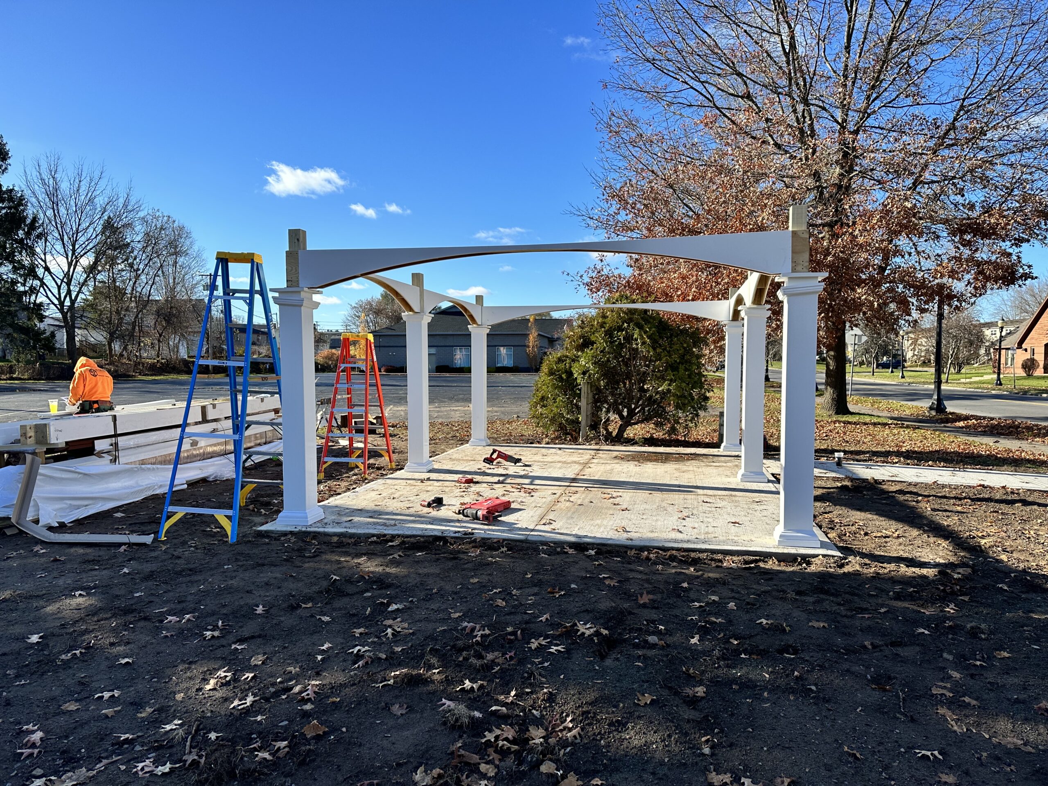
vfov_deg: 56.8
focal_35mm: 24
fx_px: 727
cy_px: 393
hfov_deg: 71.6
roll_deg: +0.9
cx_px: 524
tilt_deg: -4.1
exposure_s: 1/2967
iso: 80
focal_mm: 6.86
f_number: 1.78
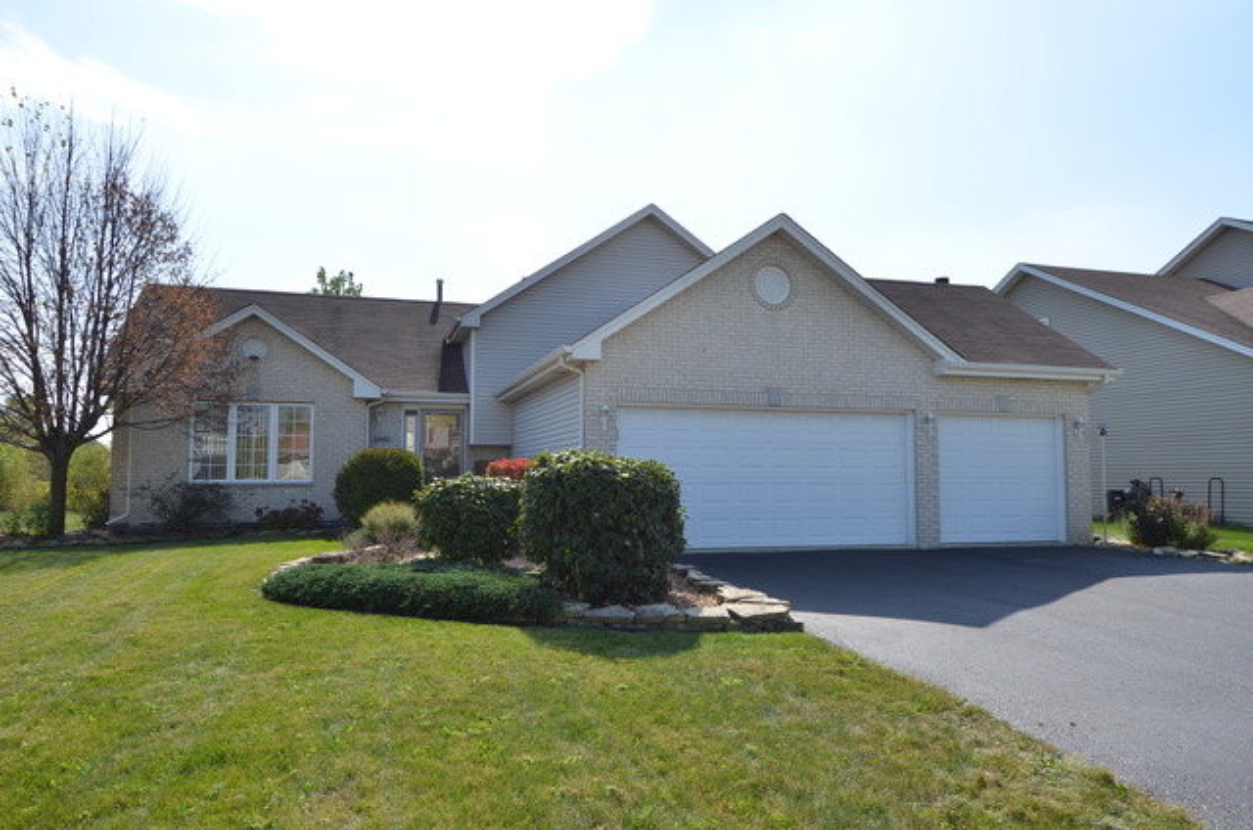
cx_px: 626
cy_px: 415
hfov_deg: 73.8
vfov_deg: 52.9
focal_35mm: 24
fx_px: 834
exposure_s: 1/320
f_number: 7.1
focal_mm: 16
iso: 100
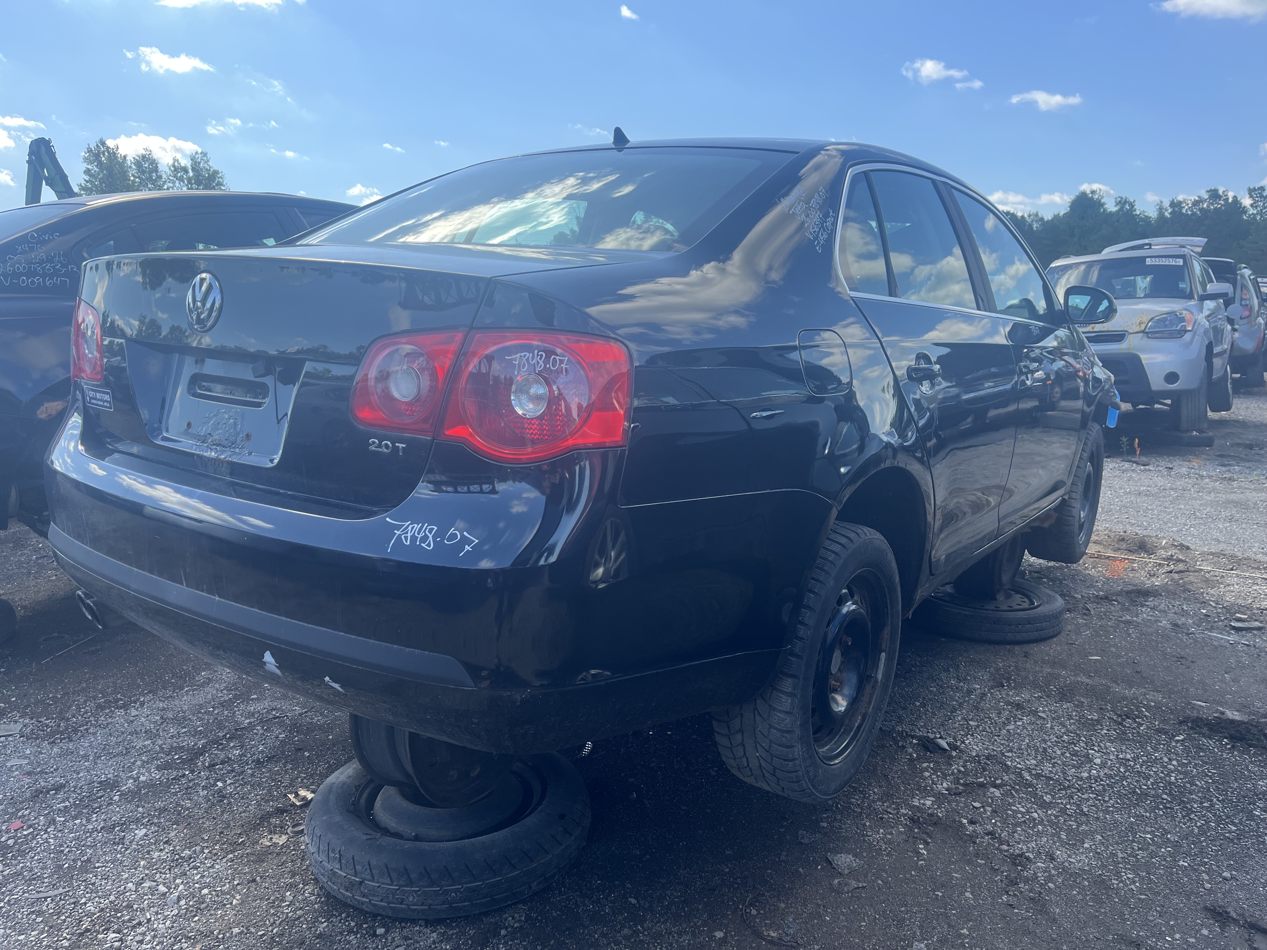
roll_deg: +0.3
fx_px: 952
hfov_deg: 67.3
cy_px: 475
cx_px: 634
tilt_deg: -9.2
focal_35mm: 26
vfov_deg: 53.1
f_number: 1.6
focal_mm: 5.1
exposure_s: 1/891
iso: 50
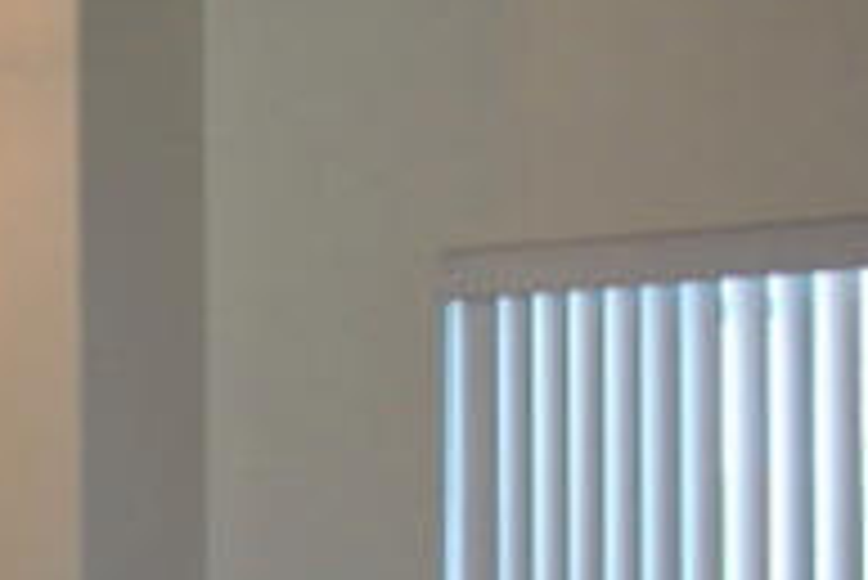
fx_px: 3450
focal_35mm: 143
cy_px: 910
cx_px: -414
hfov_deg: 13.5
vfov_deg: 9.3
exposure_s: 1/50
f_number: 3.5
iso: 200
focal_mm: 18
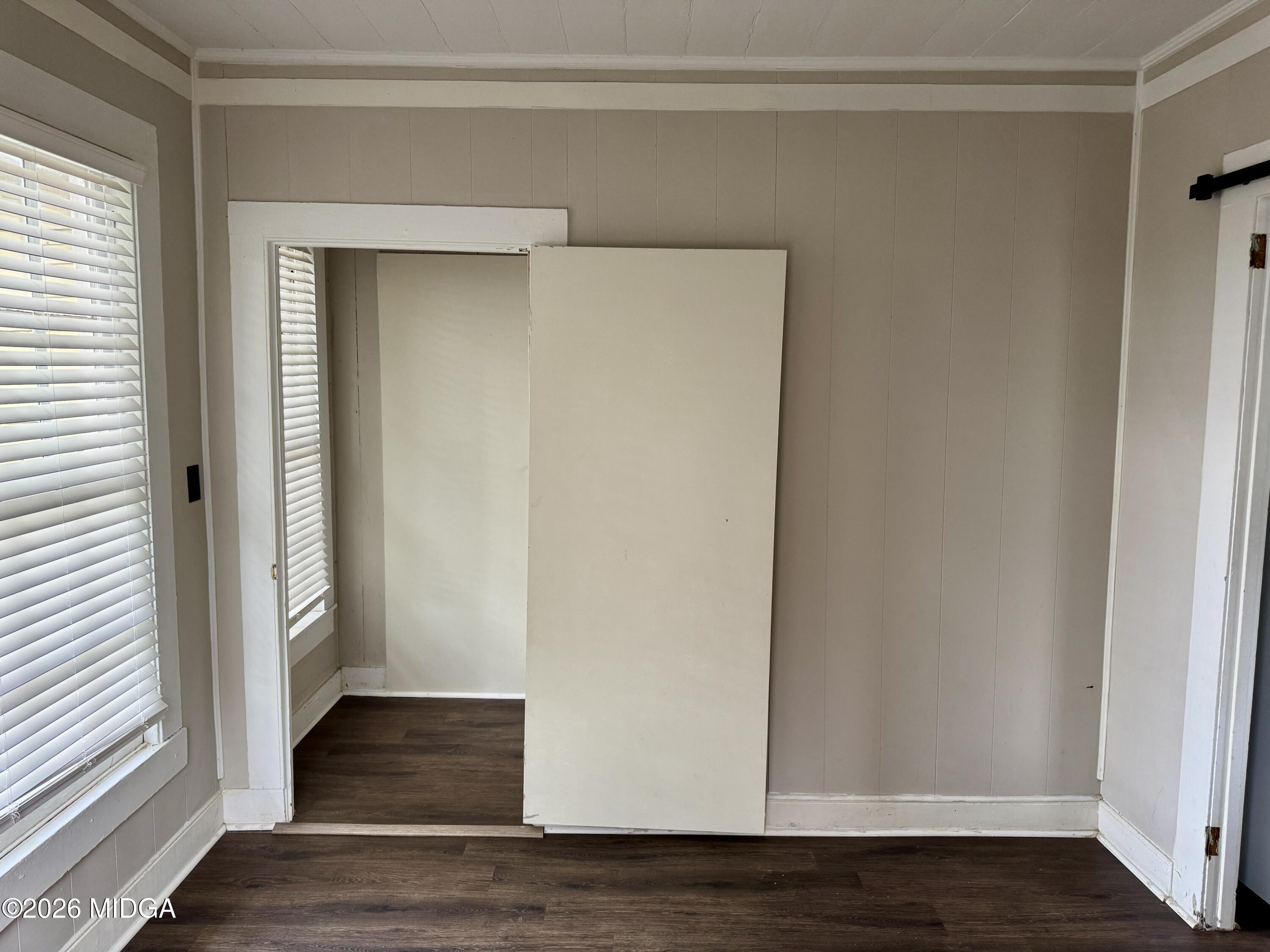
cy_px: 476
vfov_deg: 56.8
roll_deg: -0.3
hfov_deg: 71.6
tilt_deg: -6.7
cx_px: 635
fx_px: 881
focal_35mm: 24
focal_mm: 6.76
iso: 200
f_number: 1.78
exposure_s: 1/95
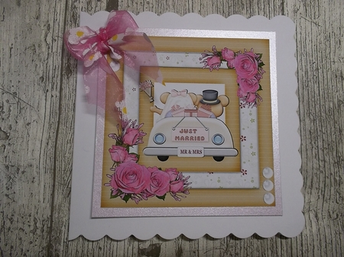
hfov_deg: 61.7
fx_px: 288
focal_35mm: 29
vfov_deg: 48.2
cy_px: 128
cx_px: 172
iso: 105
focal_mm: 4.1
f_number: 3.3
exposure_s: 1/30
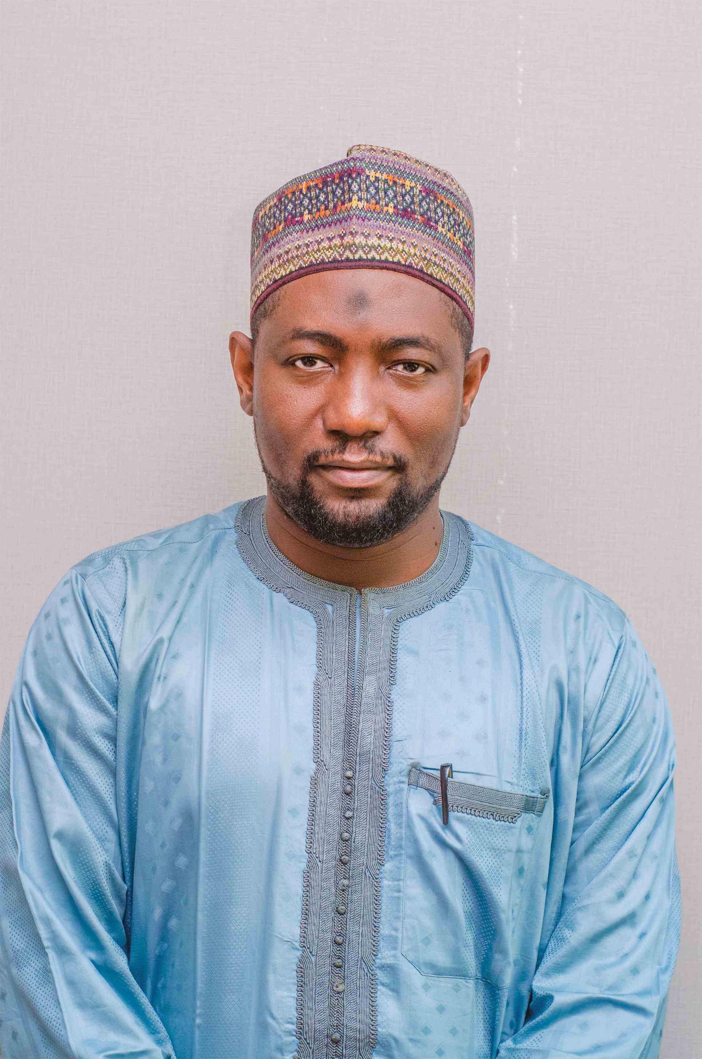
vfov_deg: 27.0
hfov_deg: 18.1
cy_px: 530
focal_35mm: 75
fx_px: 2204
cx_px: 351
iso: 1250
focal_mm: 50
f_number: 5
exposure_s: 1/125
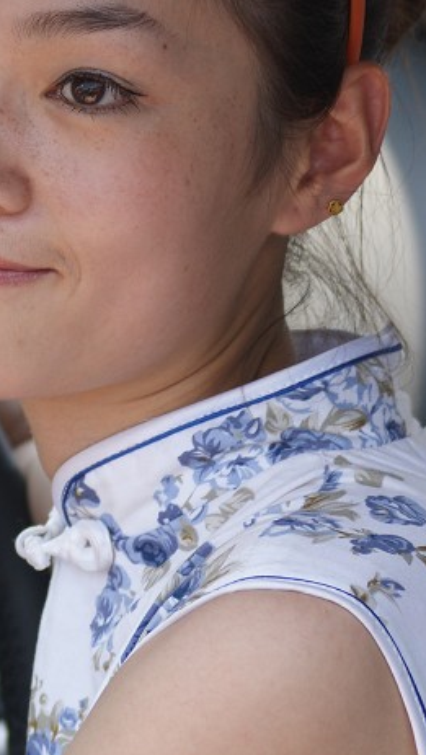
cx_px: 82
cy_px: 509
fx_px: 4872
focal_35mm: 243
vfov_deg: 8.9
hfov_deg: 5.0
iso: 100
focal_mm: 70
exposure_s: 1/200
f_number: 4.5
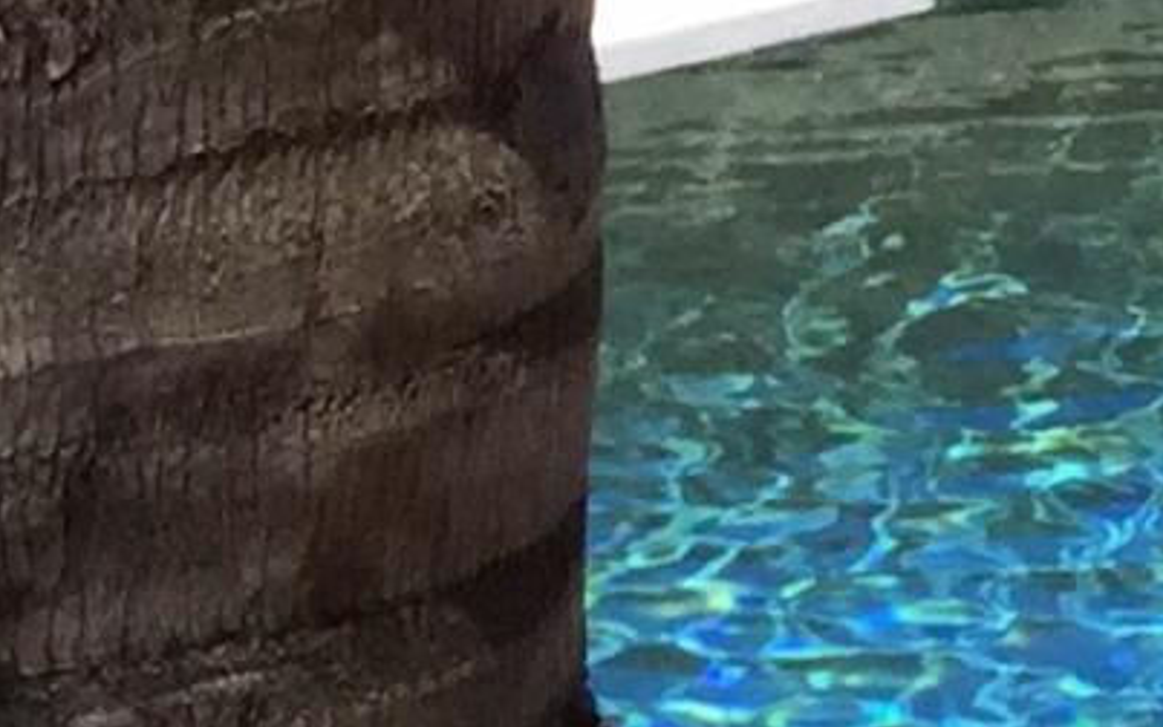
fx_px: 7259
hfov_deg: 7.8
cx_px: 3604
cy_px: -1794
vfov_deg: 5.3
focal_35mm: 229
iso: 32
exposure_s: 1/2475
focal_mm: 4.15
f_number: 2.2
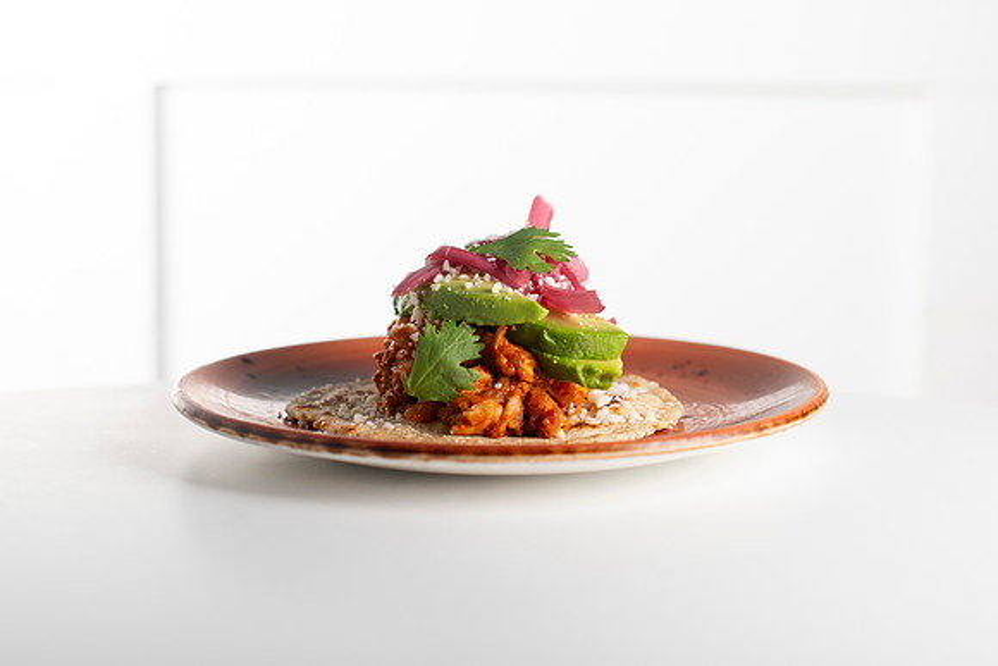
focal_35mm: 59
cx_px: 515
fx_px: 1623
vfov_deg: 23.2
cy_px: 305
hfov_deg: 34.2
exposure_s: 1/200
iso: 200
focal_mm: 50
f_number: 4
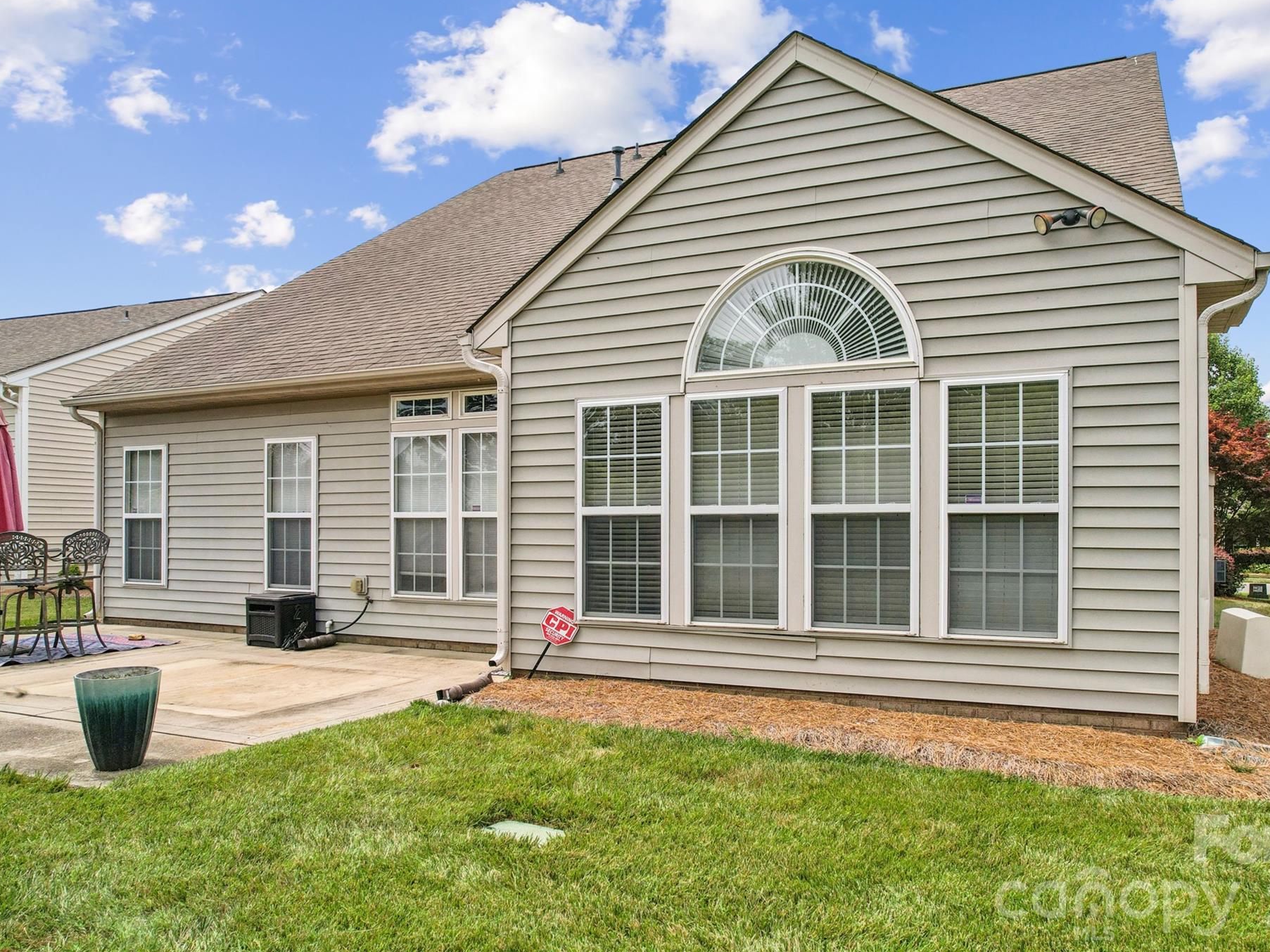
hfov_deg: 71.4
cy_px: 473
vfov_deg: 56.8
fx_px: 881
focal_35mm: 24
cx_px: 698
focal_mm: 8.4
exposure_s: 1/400
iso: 110
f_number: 2.8
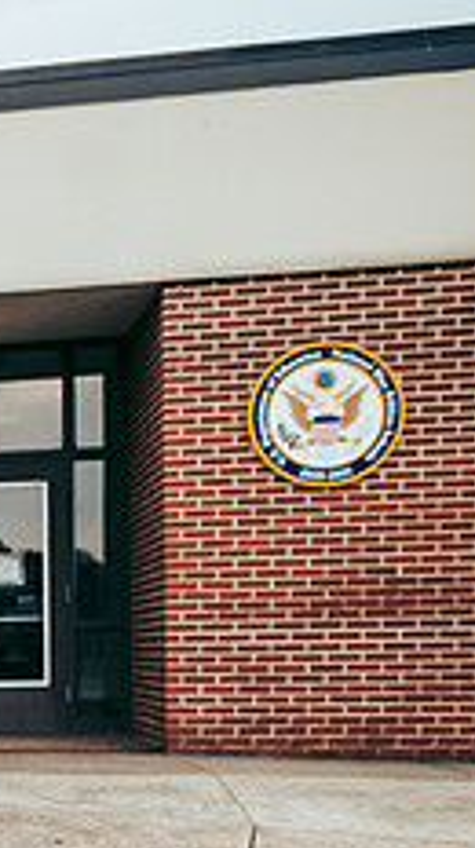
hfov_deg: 15.9
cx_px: -402
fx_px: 1415
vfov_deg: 32.3
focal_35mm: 63
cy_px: 700
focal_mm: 24
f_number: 2.8
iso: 250
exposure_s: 1/320
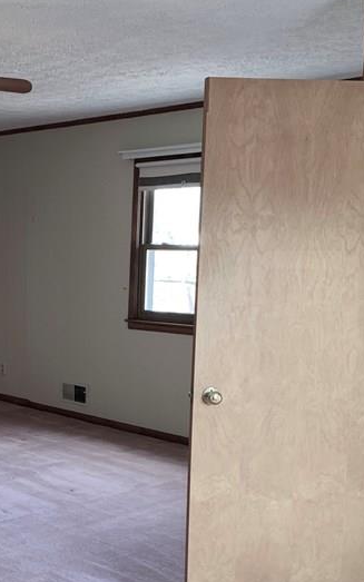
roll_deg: -0.9
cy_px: 383
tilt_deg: -10.9
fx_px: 857
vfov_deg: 37.2
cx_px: 12
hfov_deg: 23.1
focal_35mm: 54
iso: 80
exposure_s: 1/60
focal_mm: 4.25
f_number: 1.8
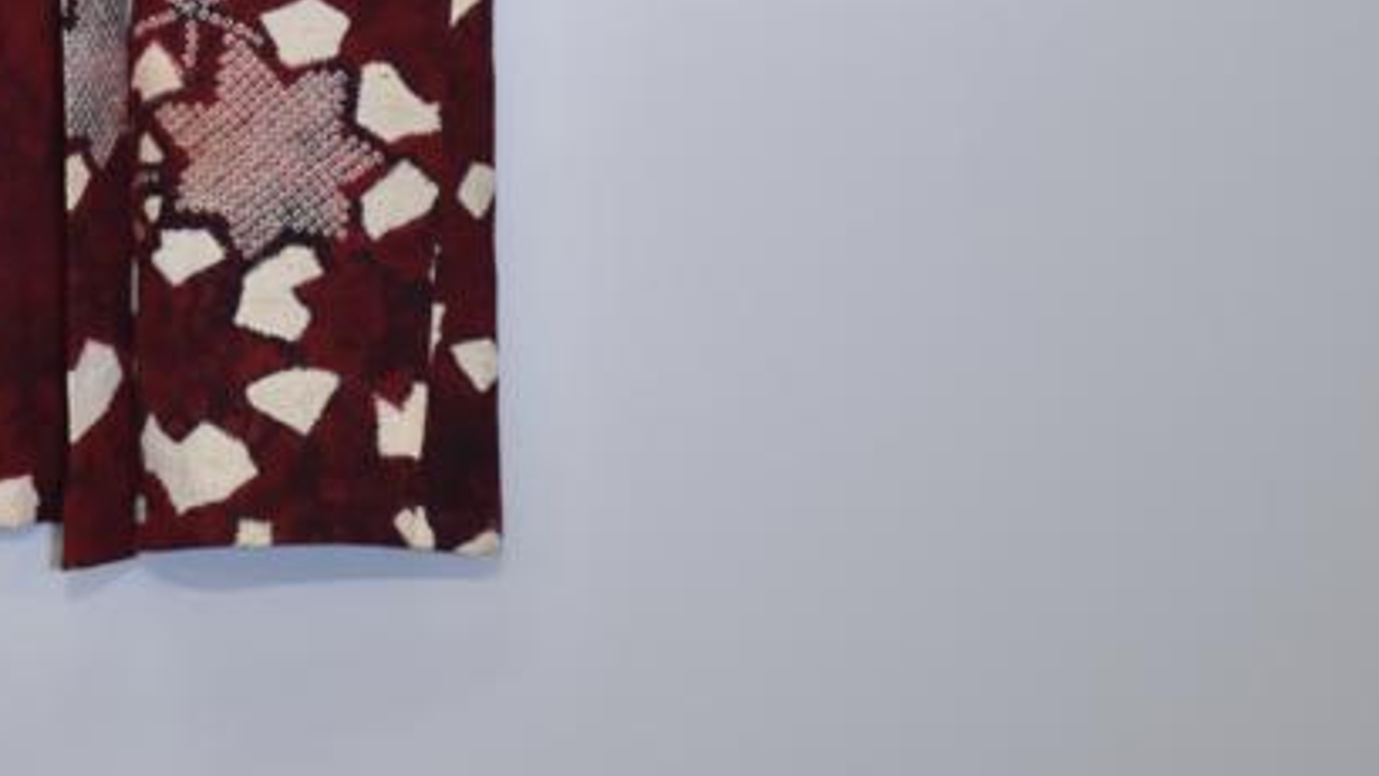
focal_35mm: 175
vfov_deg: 6.8
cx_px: -105
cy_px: -353
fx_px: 6399
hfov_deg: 12.1
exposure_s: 1/80
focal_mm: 42
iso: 400
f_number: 4.5
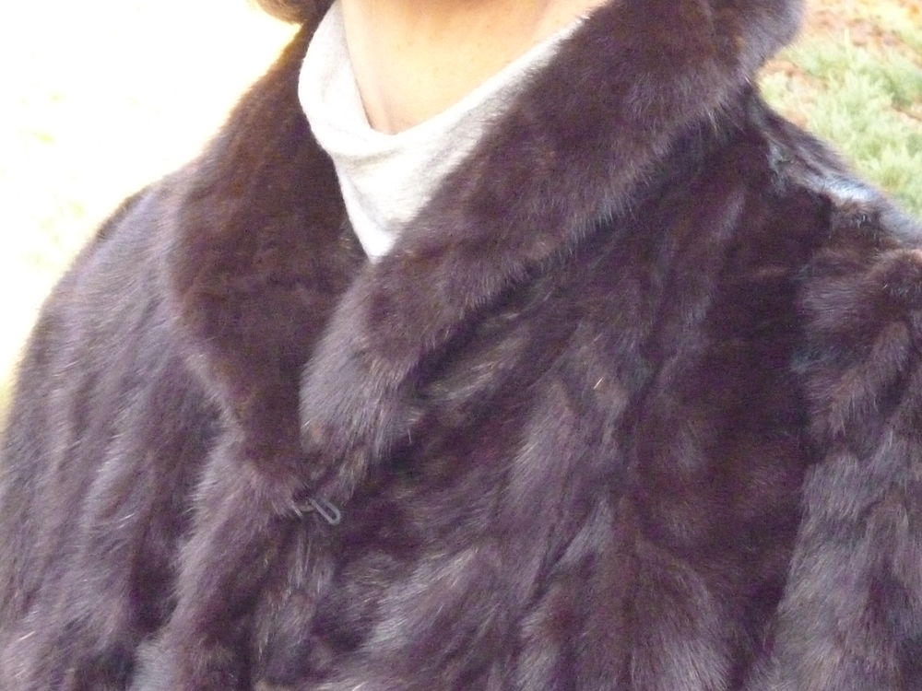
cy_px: 346
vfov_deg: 6.3
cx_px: 461
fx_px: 6286
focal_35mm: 236
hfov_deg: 8.4
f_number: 6.5
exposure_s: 1/60
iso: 1000
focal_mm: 20
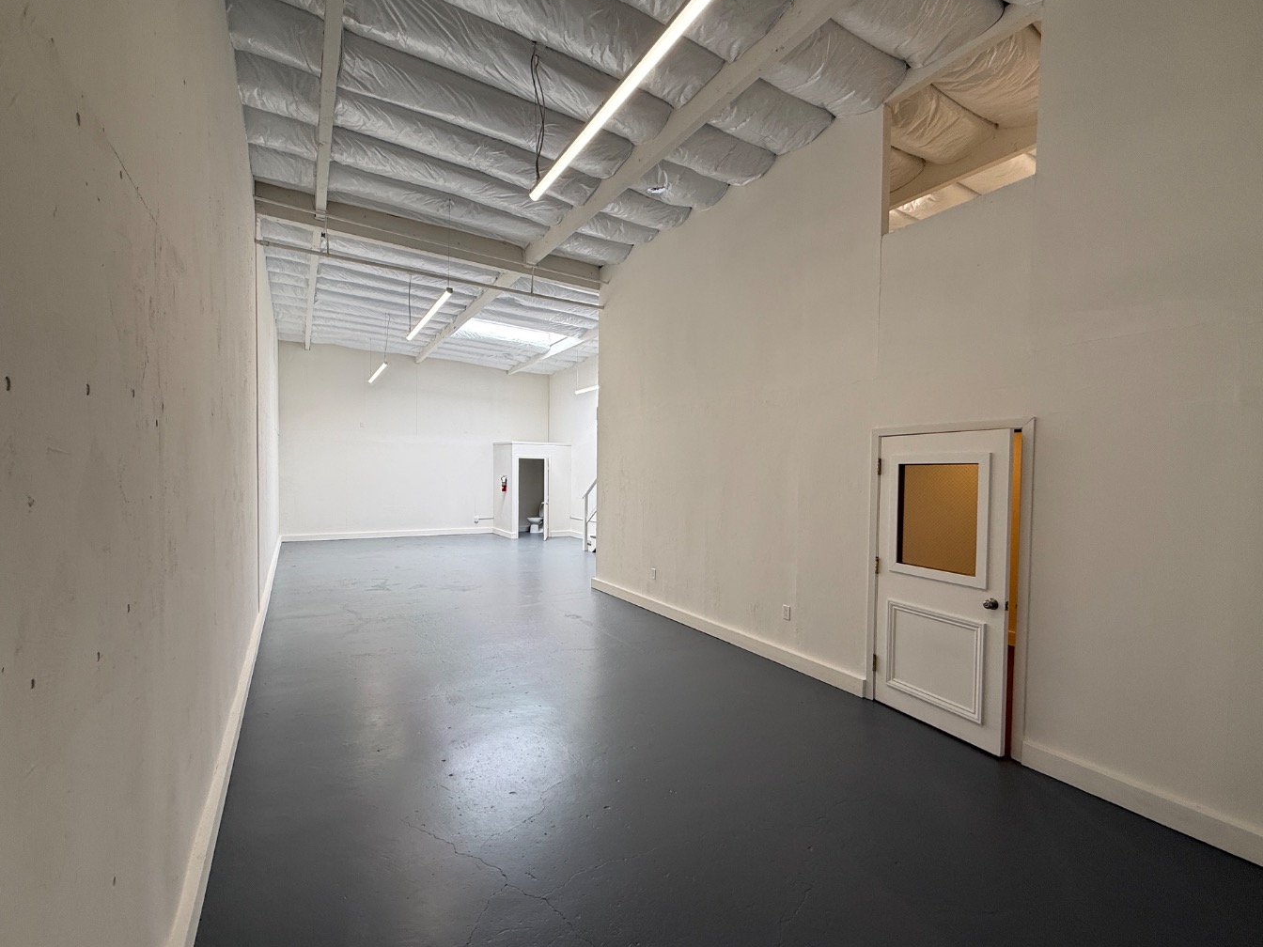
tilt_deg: +1.0
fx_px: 547
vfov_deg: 81.7
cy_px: 486
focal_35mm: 15
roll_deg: -0.2
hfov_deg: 98.2
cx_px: 616
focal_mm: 2.22
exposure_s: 1/120
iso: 100
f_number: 2.2
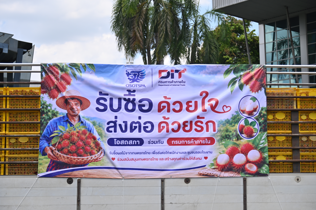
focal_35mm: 65
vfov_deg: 20.9
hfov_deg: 31.0
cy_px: 105
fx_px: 570
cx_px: 158
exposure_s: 1/1600
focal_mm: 65
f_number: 4
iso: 220
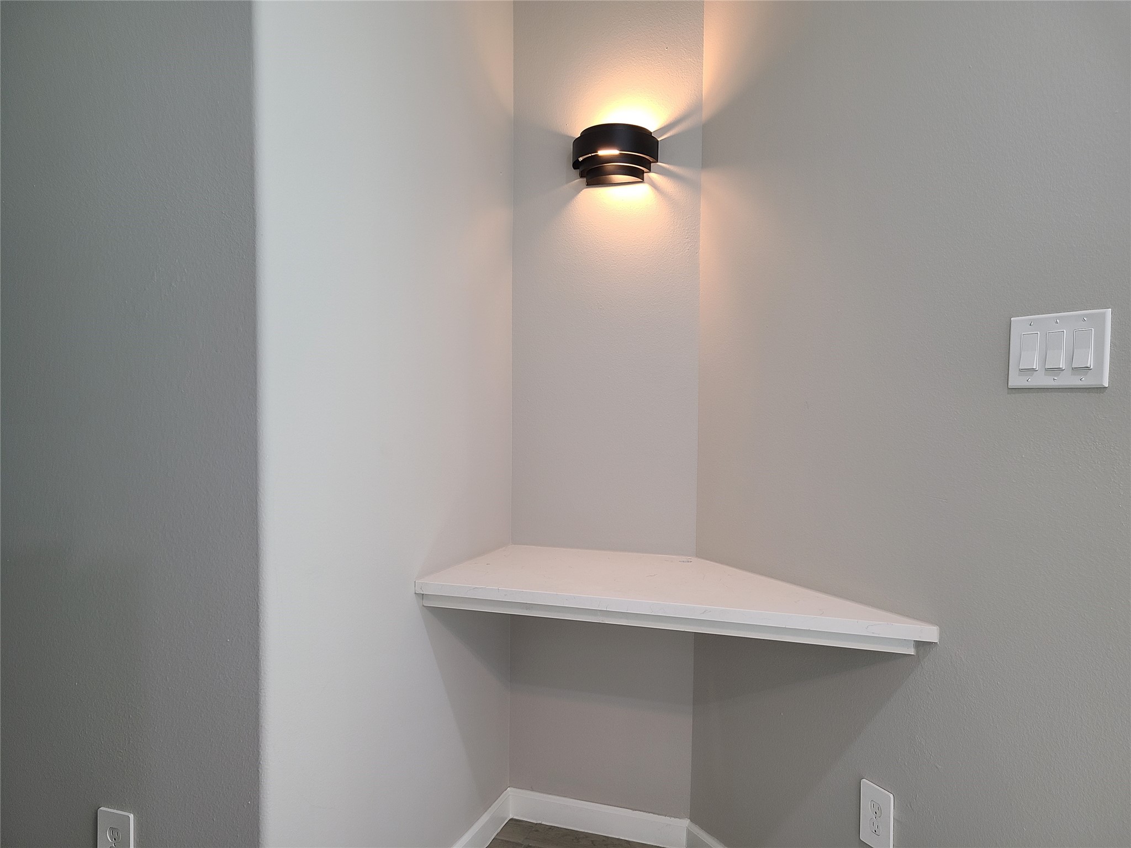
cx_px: 566
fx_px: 849
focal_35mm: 26
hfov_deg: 67.3
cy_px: 424
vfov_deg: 53.1
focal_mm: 5.4
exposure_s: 1/60
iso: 80
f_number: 1.8
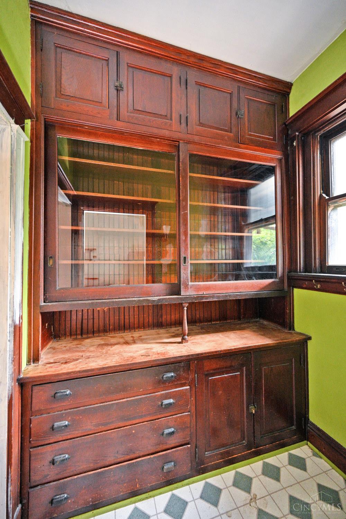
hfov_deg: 81.2
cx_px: 173
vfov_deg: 104.3
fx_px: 202
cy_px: 260
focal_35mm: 14
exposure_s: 1/60
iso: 3200
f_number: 4
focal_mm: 14
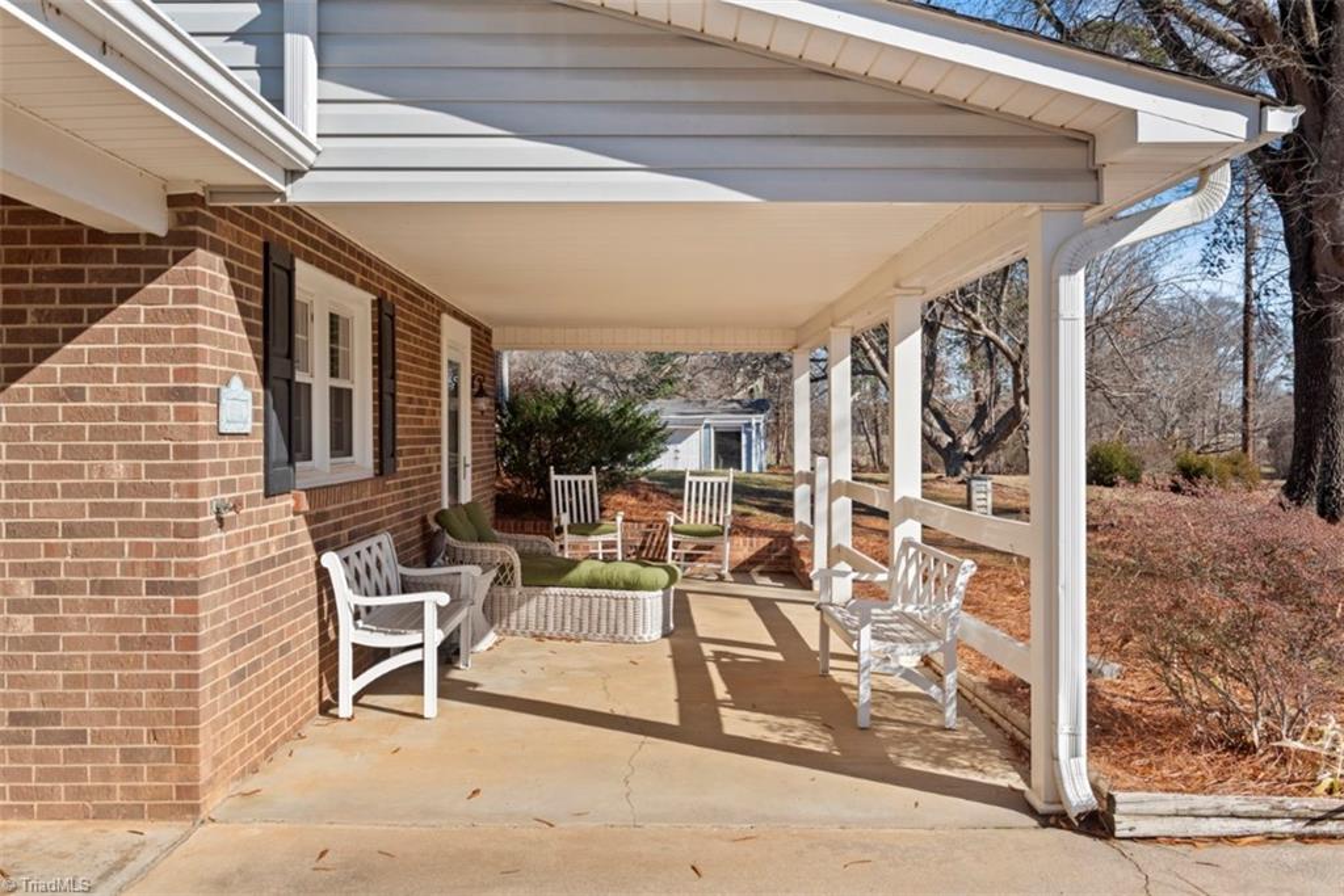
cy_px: 448
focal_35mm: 32
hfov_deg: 58.7
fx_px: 1195
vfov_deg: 41.1
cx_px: 672
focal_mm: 32
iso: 320
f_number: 7.1
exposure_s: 1/1250
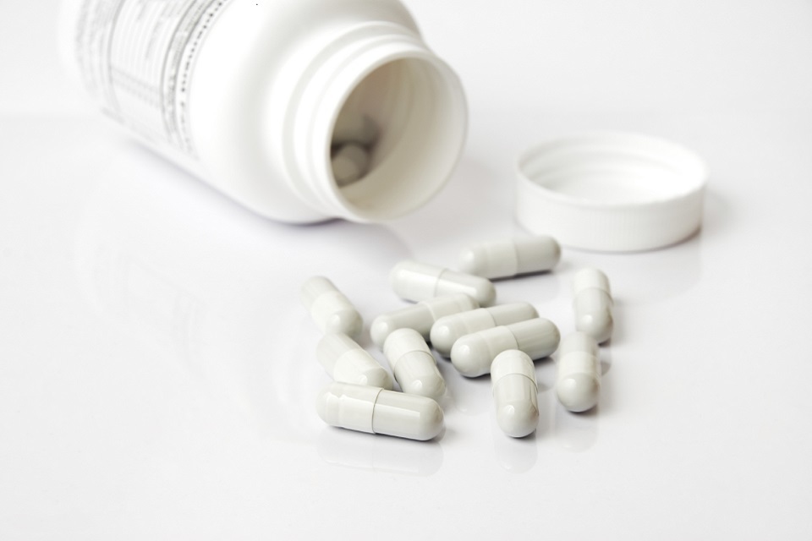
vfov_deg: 13.0
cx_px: 406
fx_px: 2368
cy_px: 270
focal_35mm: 105
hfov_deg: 19.5
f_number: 11
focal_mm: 70
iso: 100
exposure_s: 1/4
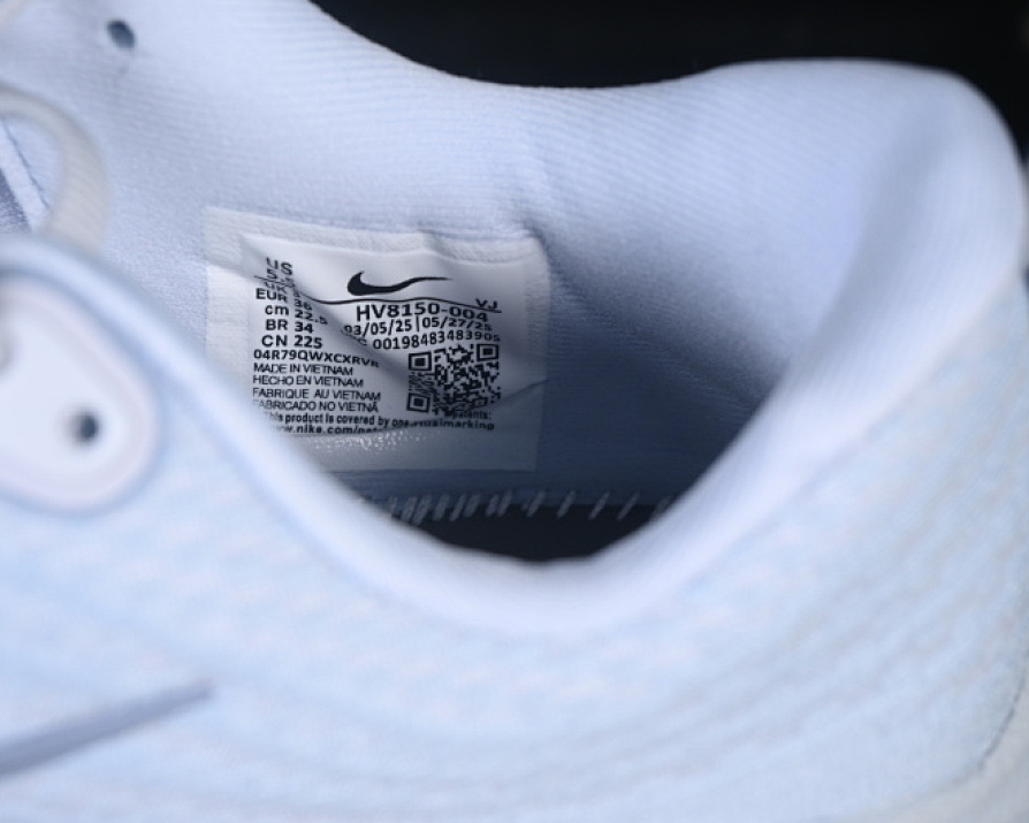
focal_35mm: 85
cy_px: 413
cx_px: 427
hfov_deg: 22.5
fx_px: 2588
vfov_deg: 18.1
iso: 160
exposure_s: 1/80
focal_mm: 50
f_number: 6.3
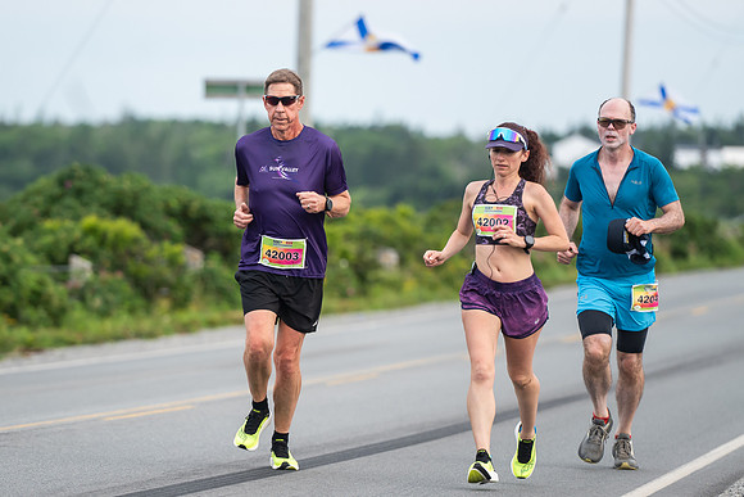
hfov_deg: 7.7
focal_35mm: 267
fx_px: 5515
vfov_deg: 5.2
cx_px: 248
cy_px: 273
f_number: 4.5
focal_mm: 200
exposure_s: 1/800
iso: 500
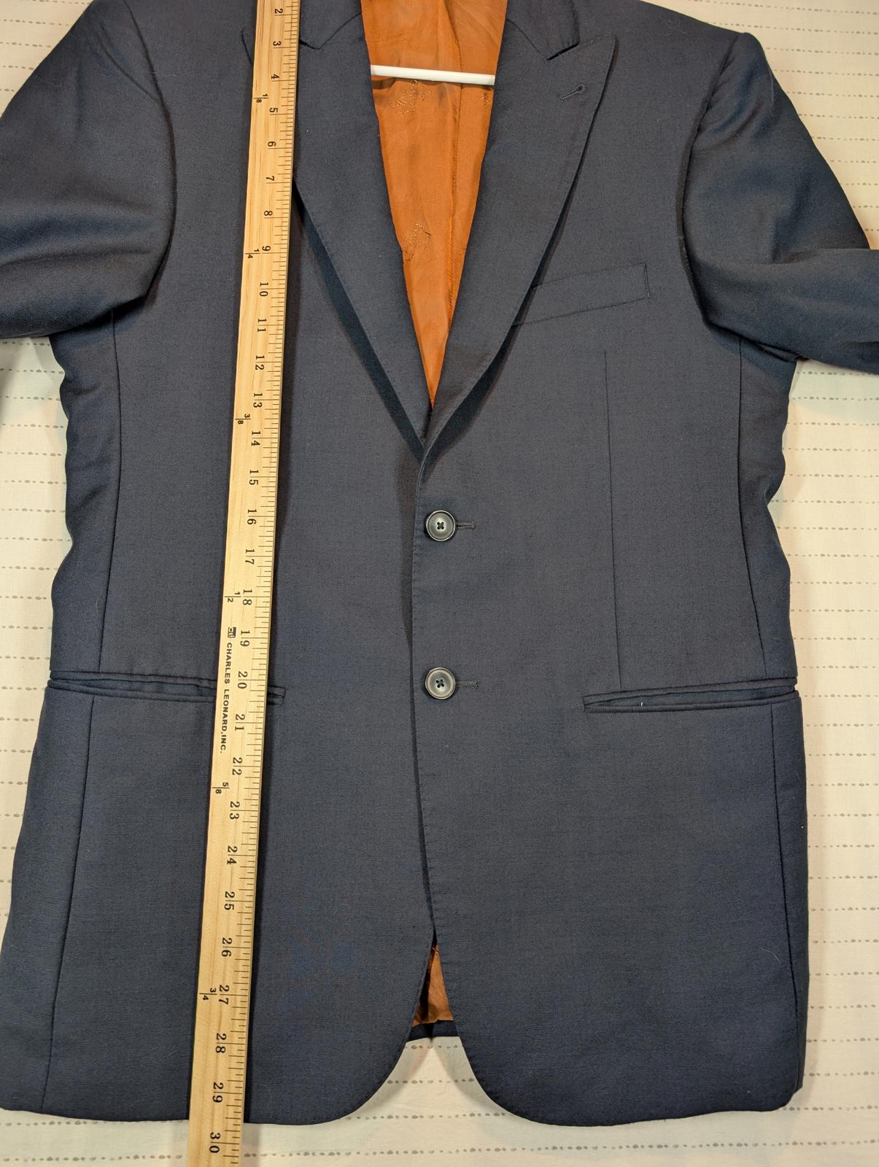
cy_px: 584
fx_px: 810
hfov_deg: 56.9
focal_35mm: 24
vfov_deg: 71.5
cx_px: 440
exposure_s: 1/60
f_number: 1.68
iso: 29
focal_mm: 6.9
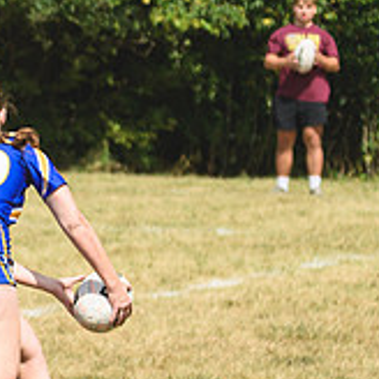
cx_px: -120
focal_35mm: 723
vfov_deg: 2.4
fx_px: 8956
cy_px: 46
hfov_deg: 2.4
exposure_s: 1/1000
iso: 125
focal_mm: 160
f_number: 5
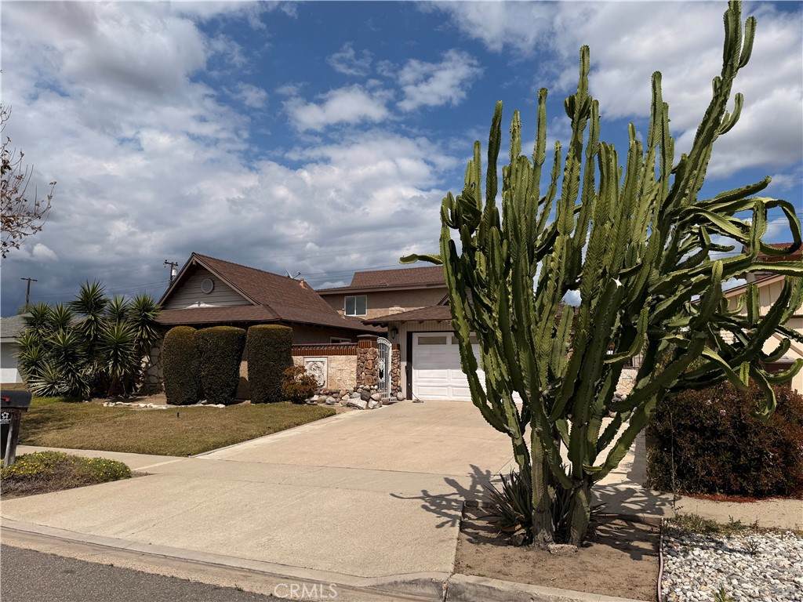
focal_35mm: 24
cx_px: 402
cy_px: 301
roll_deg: -0.1
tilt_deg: +7.5
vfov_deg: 56.8
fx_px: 557
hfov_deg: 71.6
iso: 80
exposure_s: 1/10309
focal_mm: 6.76
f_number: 1.78
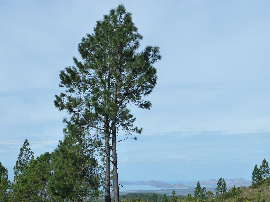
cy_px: 149
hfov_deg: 29.0
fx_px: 523
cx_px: 132
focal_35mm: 67
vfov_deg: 21.8
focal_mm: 7.3
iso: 125
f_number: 5.6
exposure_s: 1/400
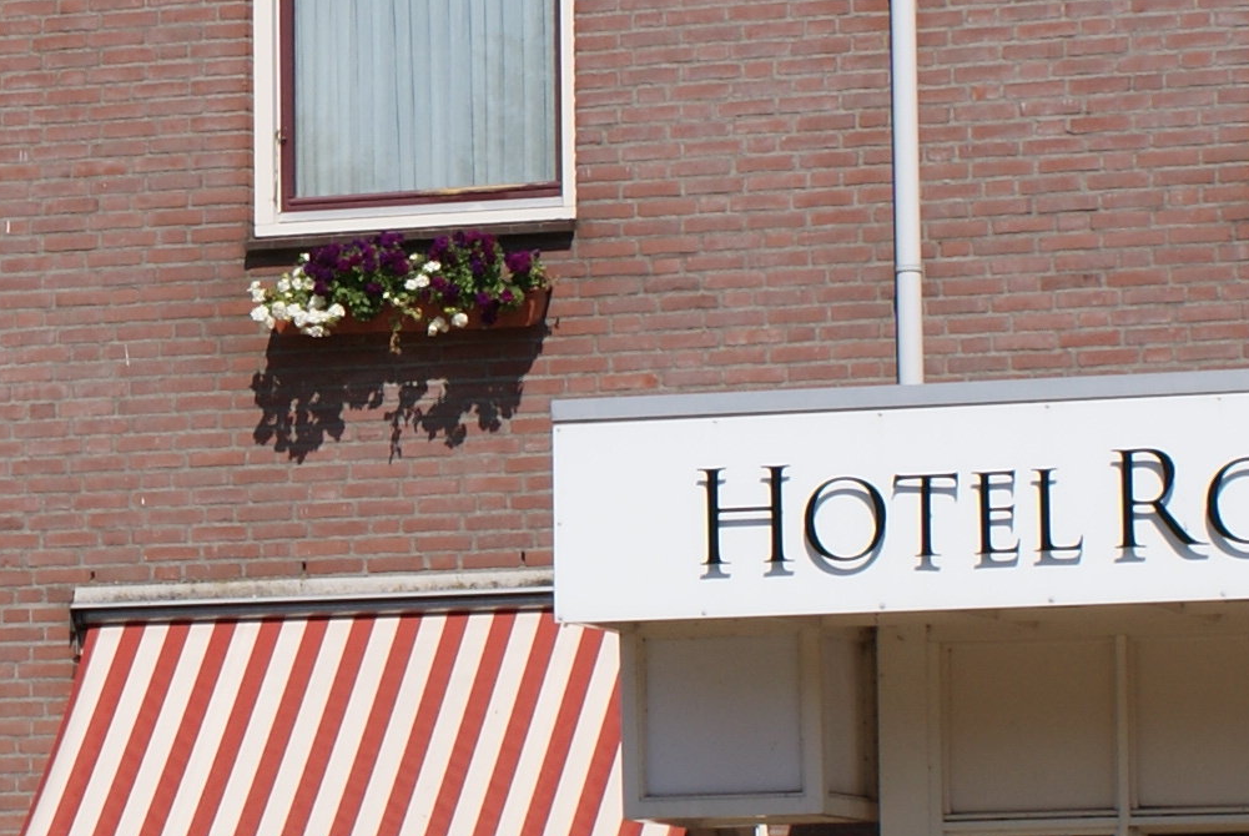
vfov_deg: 7.9
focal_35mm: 174
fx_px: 6044
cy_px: 225
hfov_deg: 11.8
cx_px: 368
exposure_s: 1/320
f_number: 9
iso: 100
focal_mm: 30
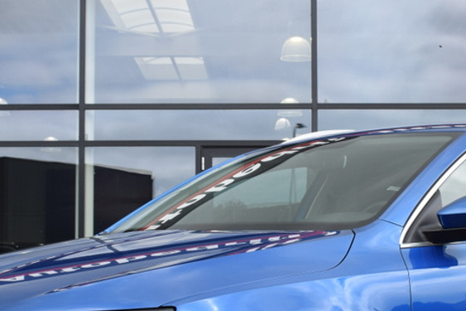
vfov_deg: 14.6
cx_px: 289
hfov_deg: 21.8
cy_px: 211
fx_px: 1207
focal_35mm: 93
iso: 250
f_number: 8
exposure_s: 1/250
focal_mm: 25
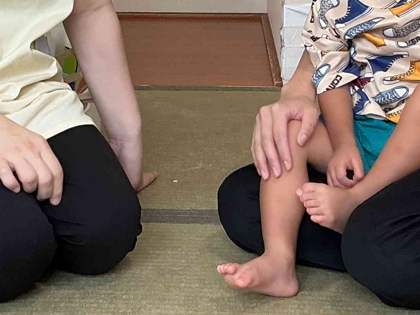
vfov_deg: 13.5
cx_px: 137
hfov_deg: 18.3
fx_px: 1298
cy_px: -46
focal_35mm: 107
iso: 40
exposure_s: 1/100
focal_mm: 3
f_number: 1.8
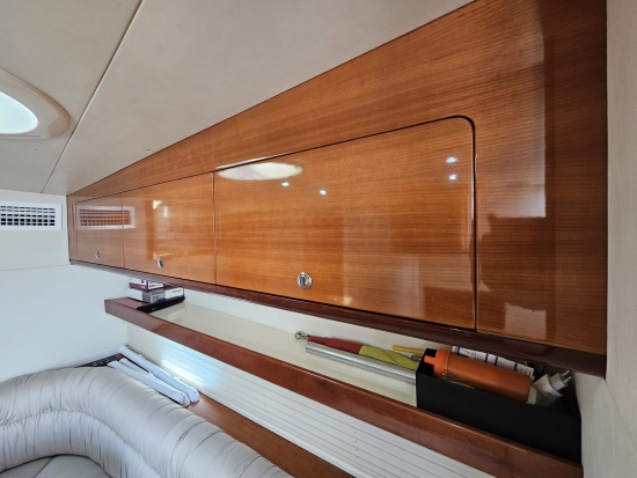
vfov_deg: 90.0
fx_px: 239
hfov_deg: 106.2
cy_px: 239
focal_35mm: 13
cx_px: 318
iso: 200
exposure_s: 1/60
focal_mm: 2.2
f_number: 2.2
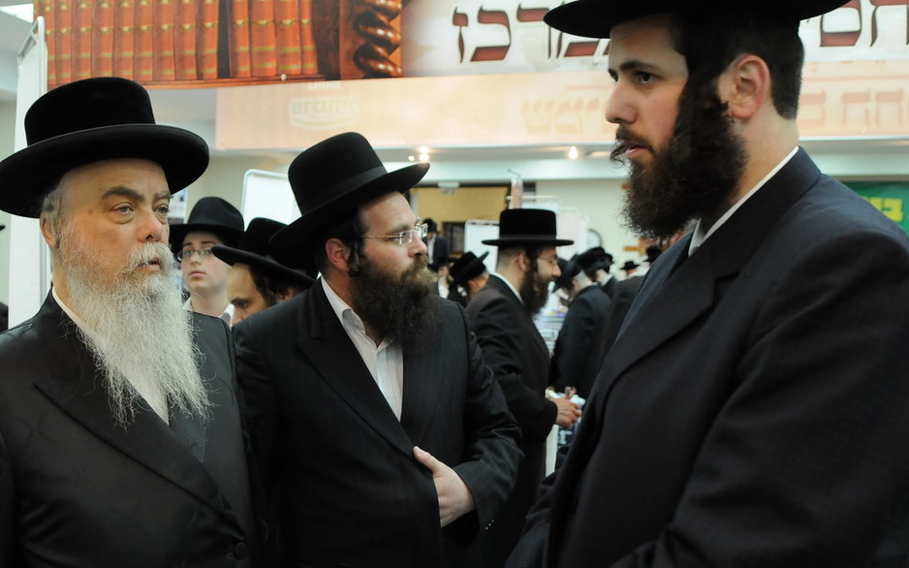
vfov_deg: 32.9
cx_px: 374
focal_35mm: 39
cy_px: 300
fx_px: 960
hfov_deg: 50.4
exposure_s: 1/60
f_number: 3.2
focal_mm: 17
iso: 800
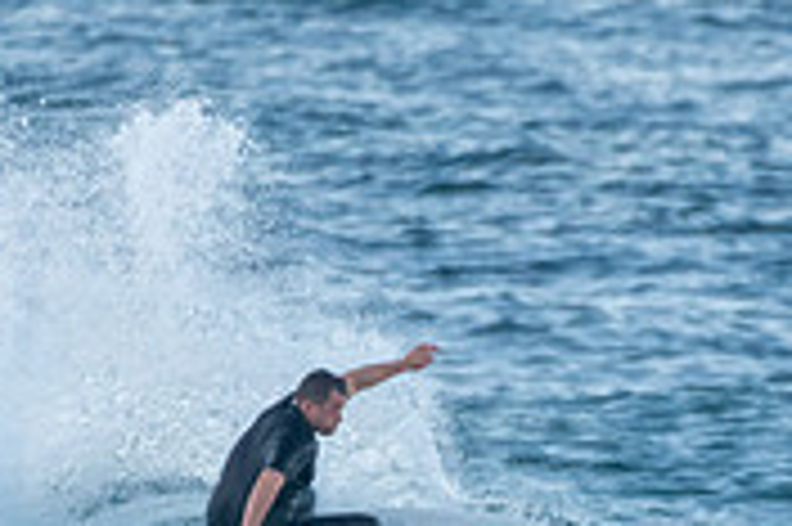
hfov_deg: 0.8
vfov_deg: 0.6
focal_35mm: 2478
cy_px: 753
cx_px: 518
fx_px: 54464
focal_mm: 500
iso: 1600
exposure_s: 1/1250
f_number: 5.6
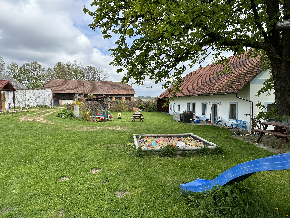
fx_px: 201
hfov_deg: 71.6
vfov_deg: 56.8
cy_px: 109
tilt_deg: -2.2
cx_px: 145
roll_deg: +1.2
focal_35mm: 24
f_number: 1.78
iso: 80
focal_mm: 6.86
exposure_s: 1/2591
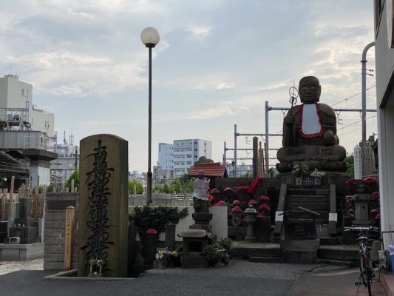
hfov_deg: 36.8
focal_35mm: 52
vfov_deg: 28.0
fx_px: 592
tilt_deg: +5.1
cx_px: 197
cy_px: 148
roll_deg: +0.2
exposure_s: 1/1115
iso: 20
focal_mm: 6
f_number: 2
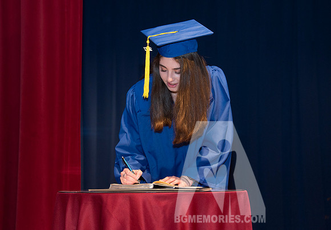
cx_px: 155
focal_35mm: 99
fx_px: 922
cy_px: 110
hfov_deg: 20.4
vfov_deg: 14.2
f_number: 5
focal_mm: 85
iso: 2000
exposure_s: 1/80
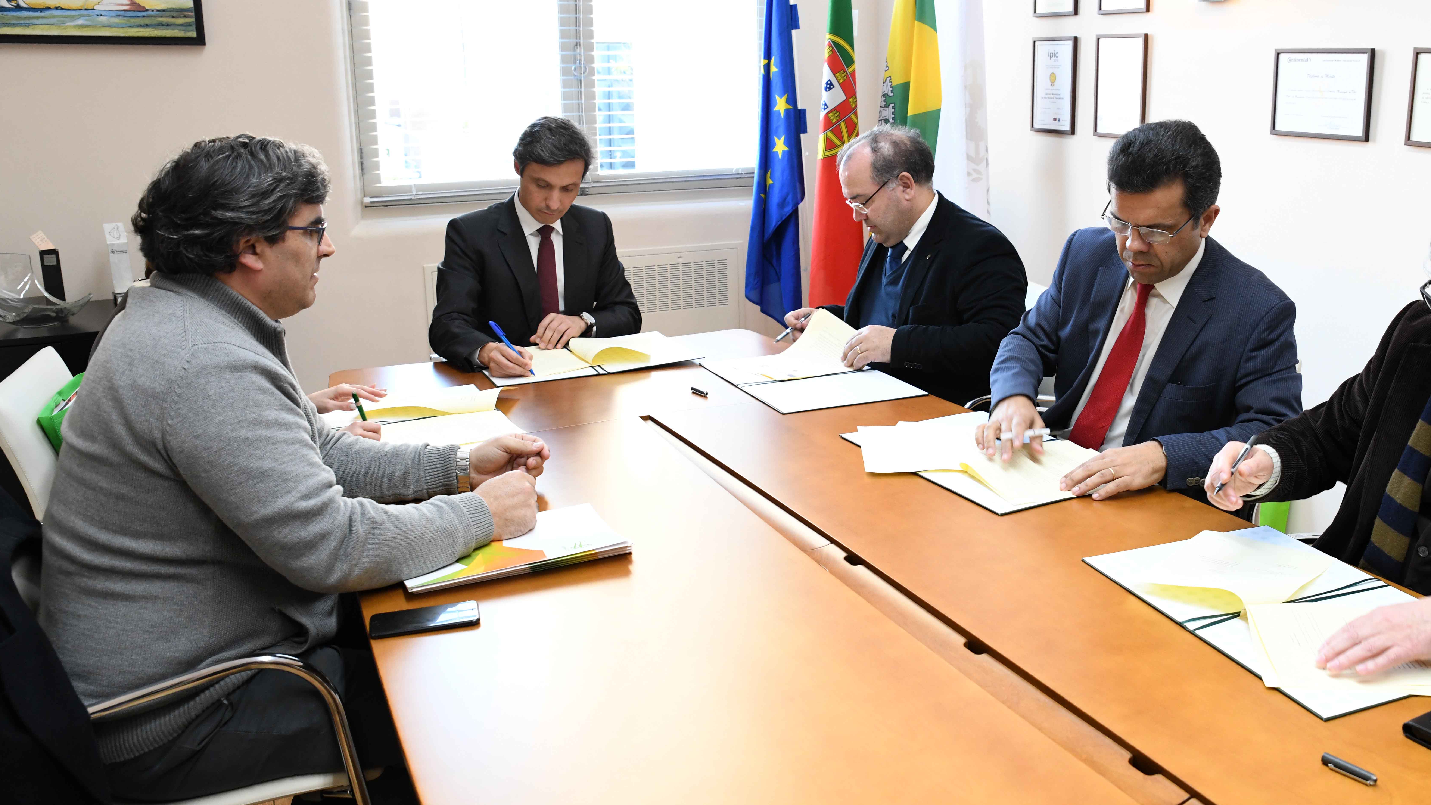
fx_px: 1176
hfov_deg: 62.0
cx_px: 874
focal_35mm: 31
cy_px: 355
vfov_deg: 37.7
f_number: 4.5
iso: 2000
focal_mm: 24
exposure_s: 1/60
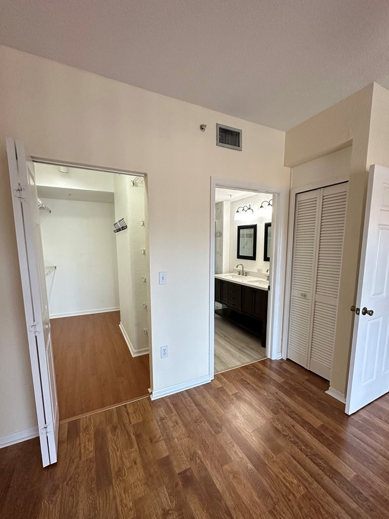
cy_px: 275
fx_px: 225
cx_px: 197
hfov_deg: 81.7
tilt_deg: -6.7
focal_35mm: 15
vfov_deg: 98.1
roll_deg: +0.5
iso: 250
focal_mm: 2.22
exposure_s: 1/120
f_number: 2.2
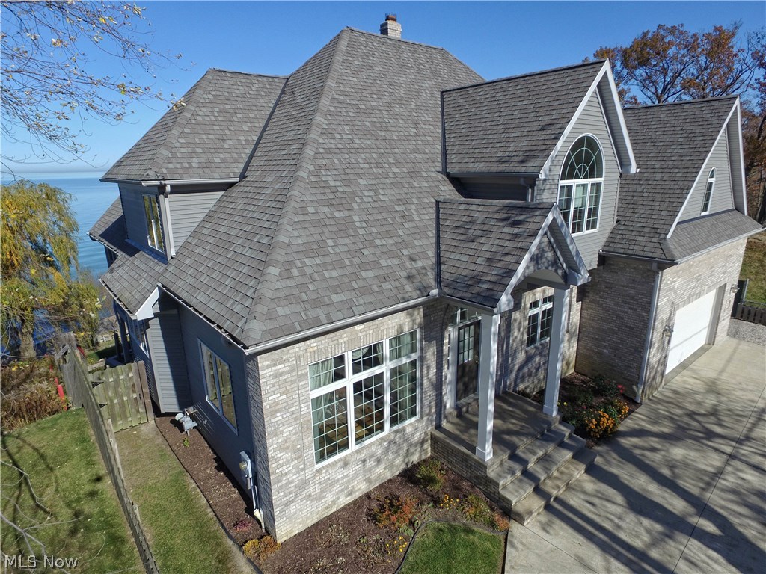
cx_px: 383
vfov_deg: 66.0
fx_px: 443
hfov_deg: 81.7
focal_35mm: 20
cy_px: 287
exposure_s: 1/1294
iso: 100
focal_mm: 3.61
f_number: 2.8
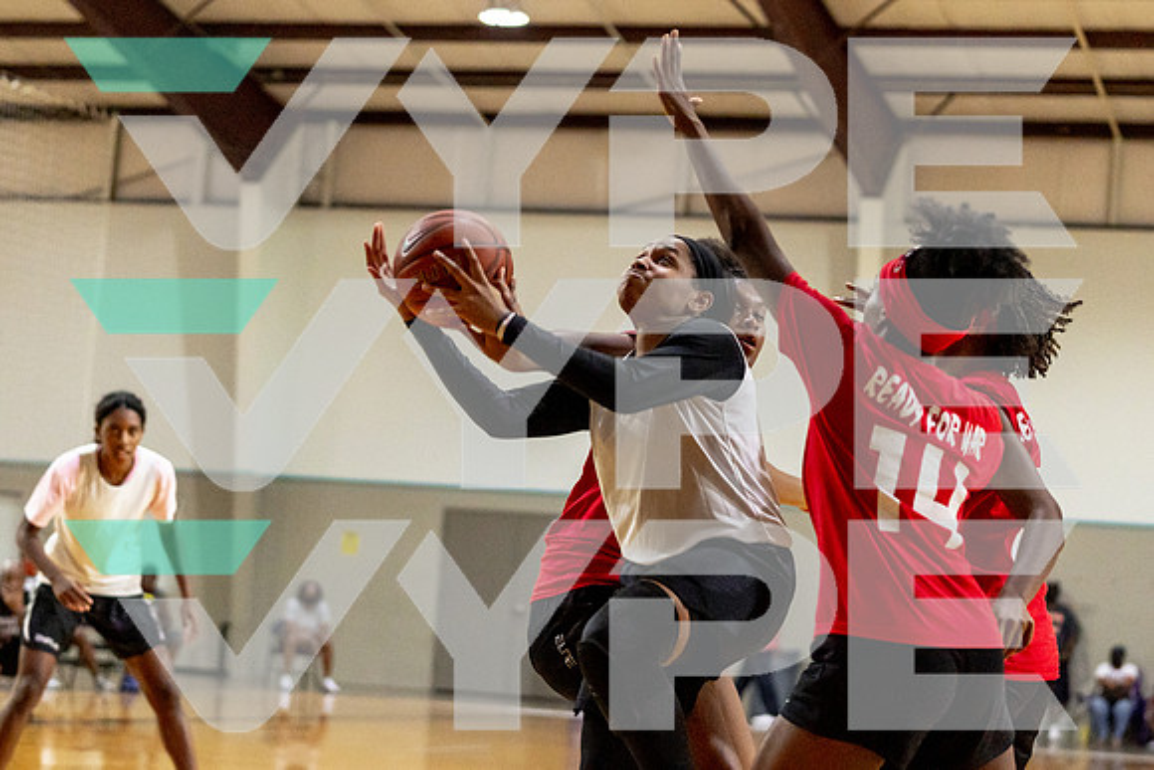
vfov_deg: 14.8
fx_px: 2955
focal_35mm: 92
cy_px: 368
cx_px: 612
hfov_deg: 22.1
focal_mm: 70
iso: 2500
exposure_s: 1/800
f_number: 2.8
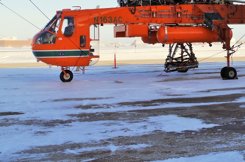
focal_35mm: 69
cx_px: 198
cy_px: 7
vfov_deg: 19.2
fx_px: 468
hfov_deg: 28.6
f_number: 8
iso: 100
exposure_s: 1/400
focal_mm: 24.38
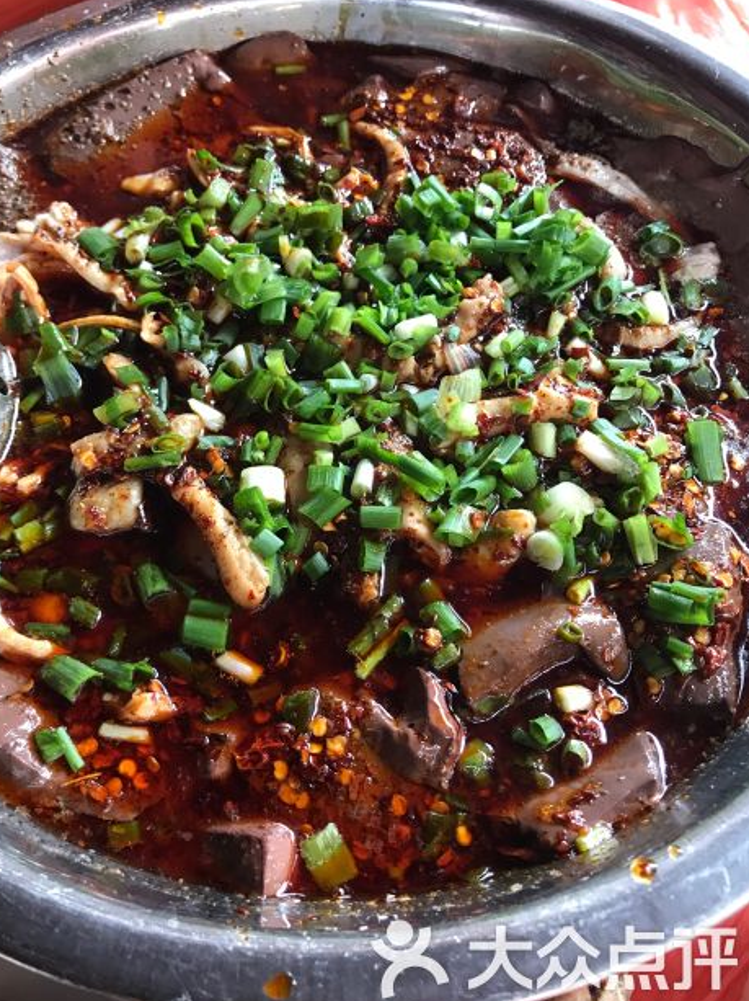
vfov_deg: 56.8
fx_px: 924
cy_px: 472
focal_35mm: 32
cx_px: 352
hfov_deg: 44.1
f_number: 1.8
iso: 40
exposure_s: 1/20
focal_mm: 3.99
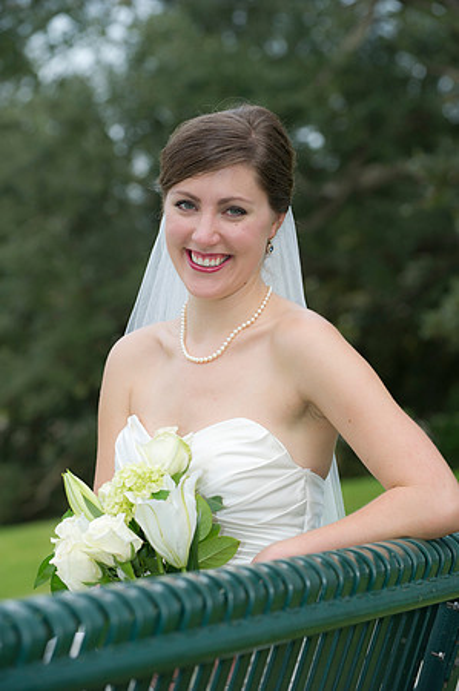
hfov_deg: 10.5
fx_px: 2492
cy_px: 346
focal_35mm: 130
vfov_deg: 15.8
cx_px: 230
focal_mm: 130
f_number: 5
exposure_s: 1/250
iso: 320
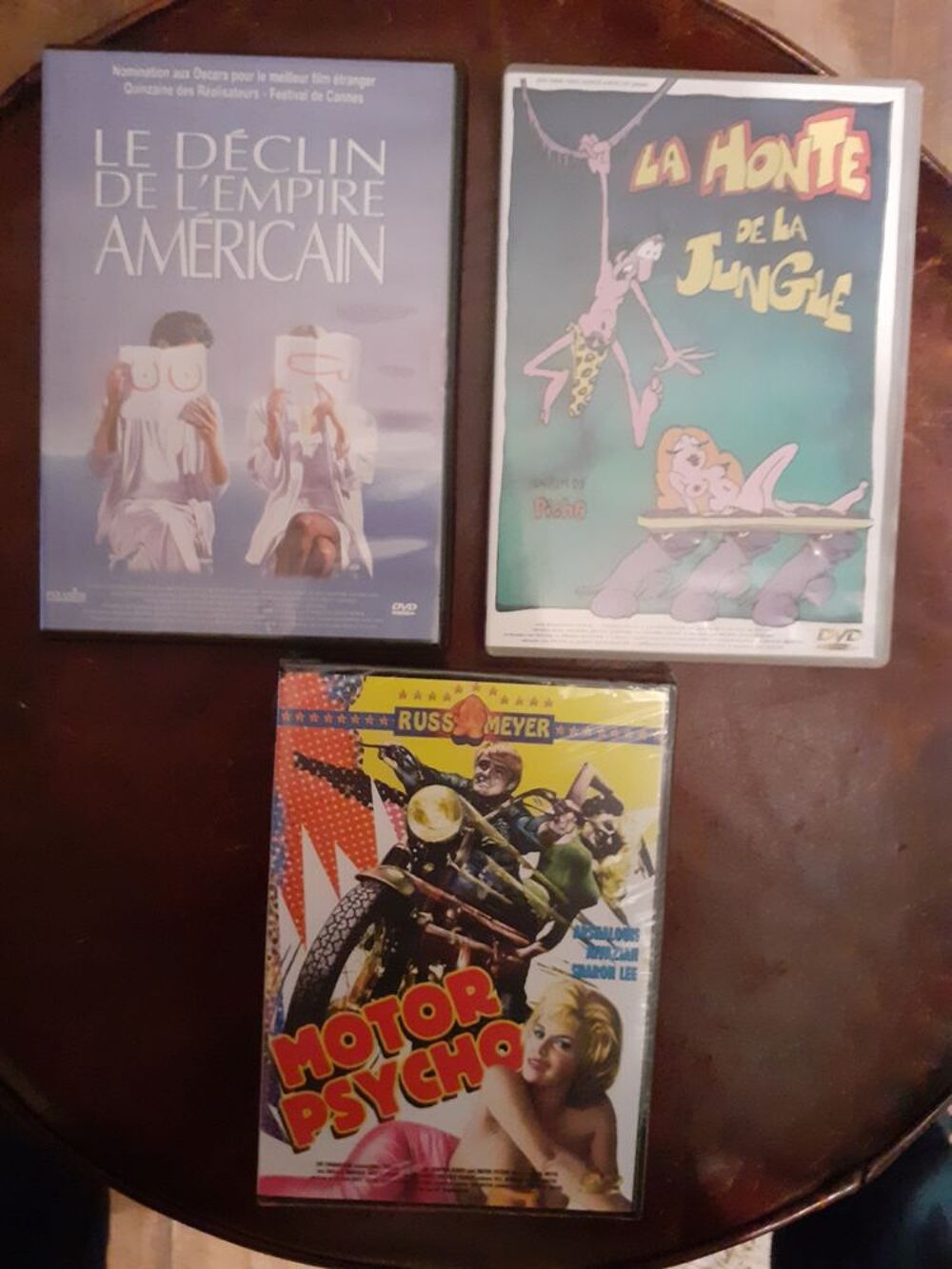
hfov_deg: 51.4
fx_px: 990
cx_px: 476
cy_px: 634
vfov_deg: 65.3
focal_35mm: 27
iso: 640
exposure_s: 1/20
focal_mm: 3.6
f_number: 1.9
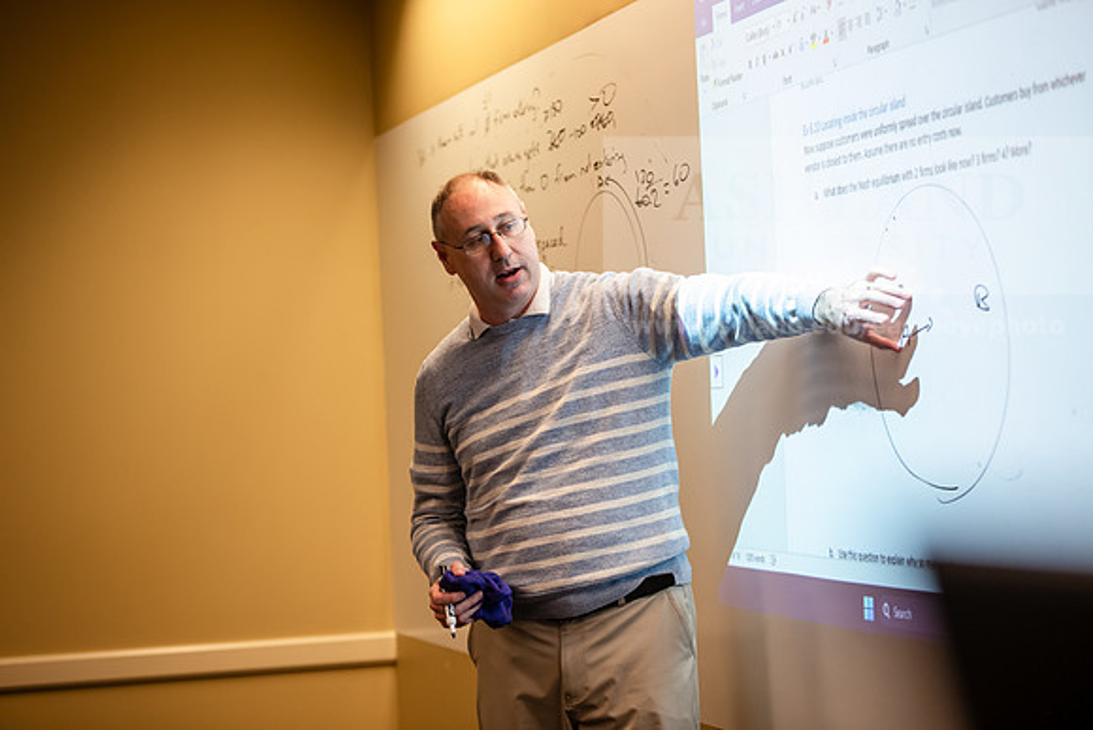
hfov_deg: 25.4
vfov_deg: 17.1
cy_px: 365
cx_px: 546
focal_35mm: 80
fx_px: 2429
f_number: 3.2
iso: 1250
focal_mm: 80
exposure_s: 1/200
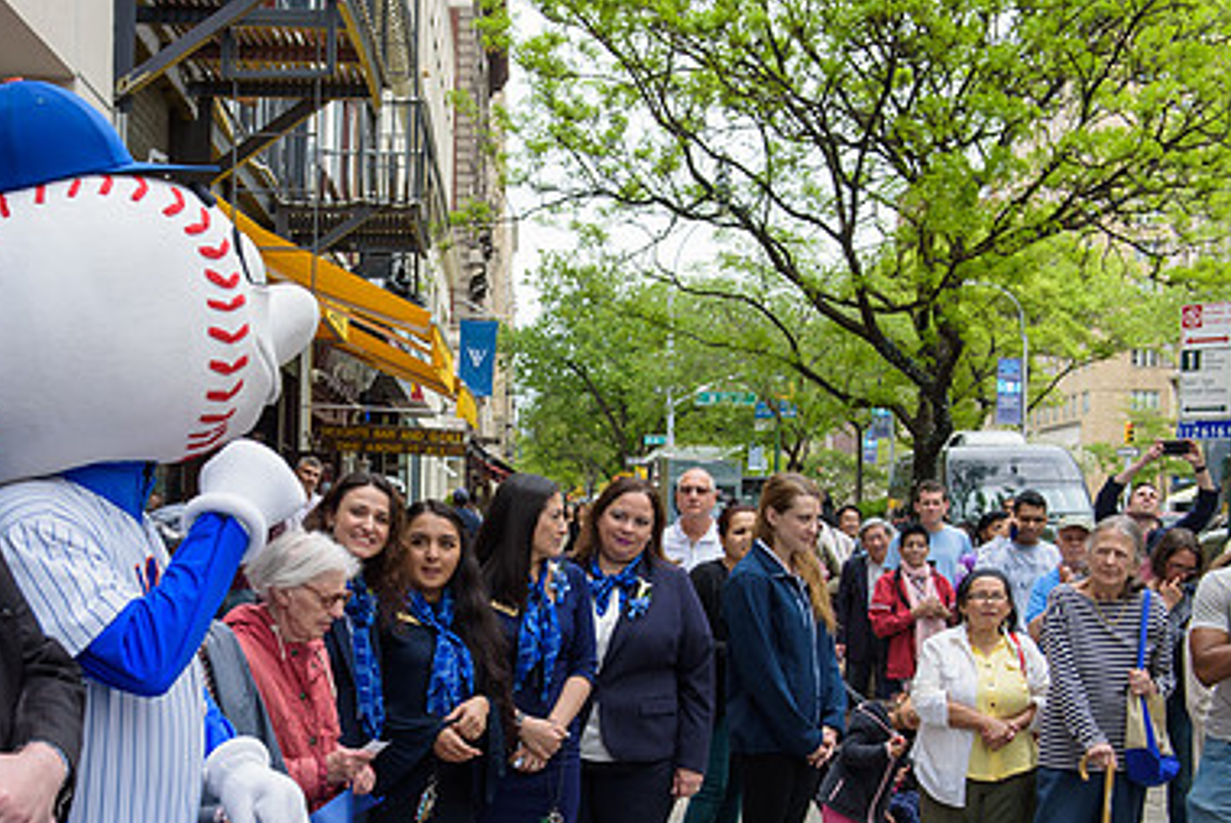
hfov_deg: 34.2
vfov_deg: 23.2
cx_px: 424
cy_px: 591
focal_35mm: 58
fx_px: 1985
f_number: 5
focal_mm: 38
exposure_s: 1/250
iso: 200
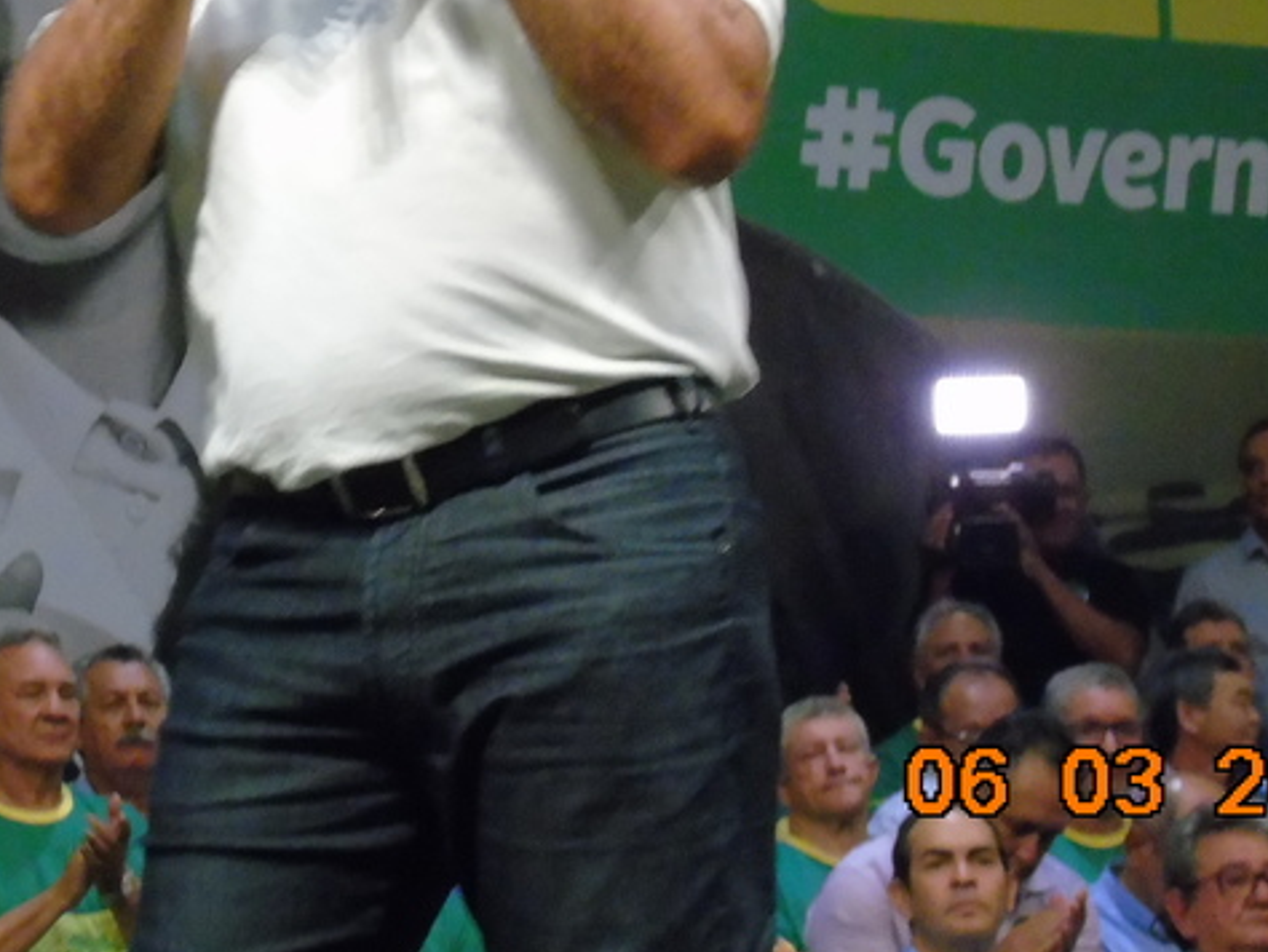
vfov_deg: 7.2
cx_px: 361
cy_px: 68
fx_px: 7513
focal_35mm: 205
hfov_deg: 9.6
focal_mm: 19
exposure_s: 1/60
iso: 800
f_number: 4.4
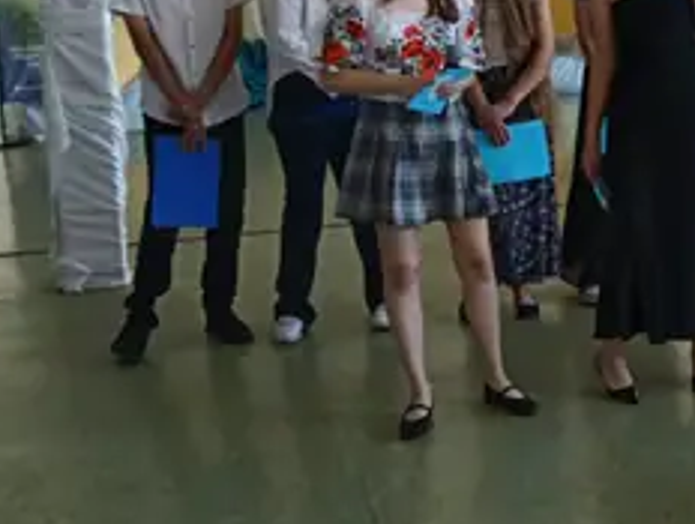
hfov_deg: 26.8
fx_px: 1348
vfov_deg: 21.9
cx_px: 746
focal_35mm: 67
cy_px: 156
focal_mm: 3.98
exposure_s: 1/33.3
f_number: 1.8
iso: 160
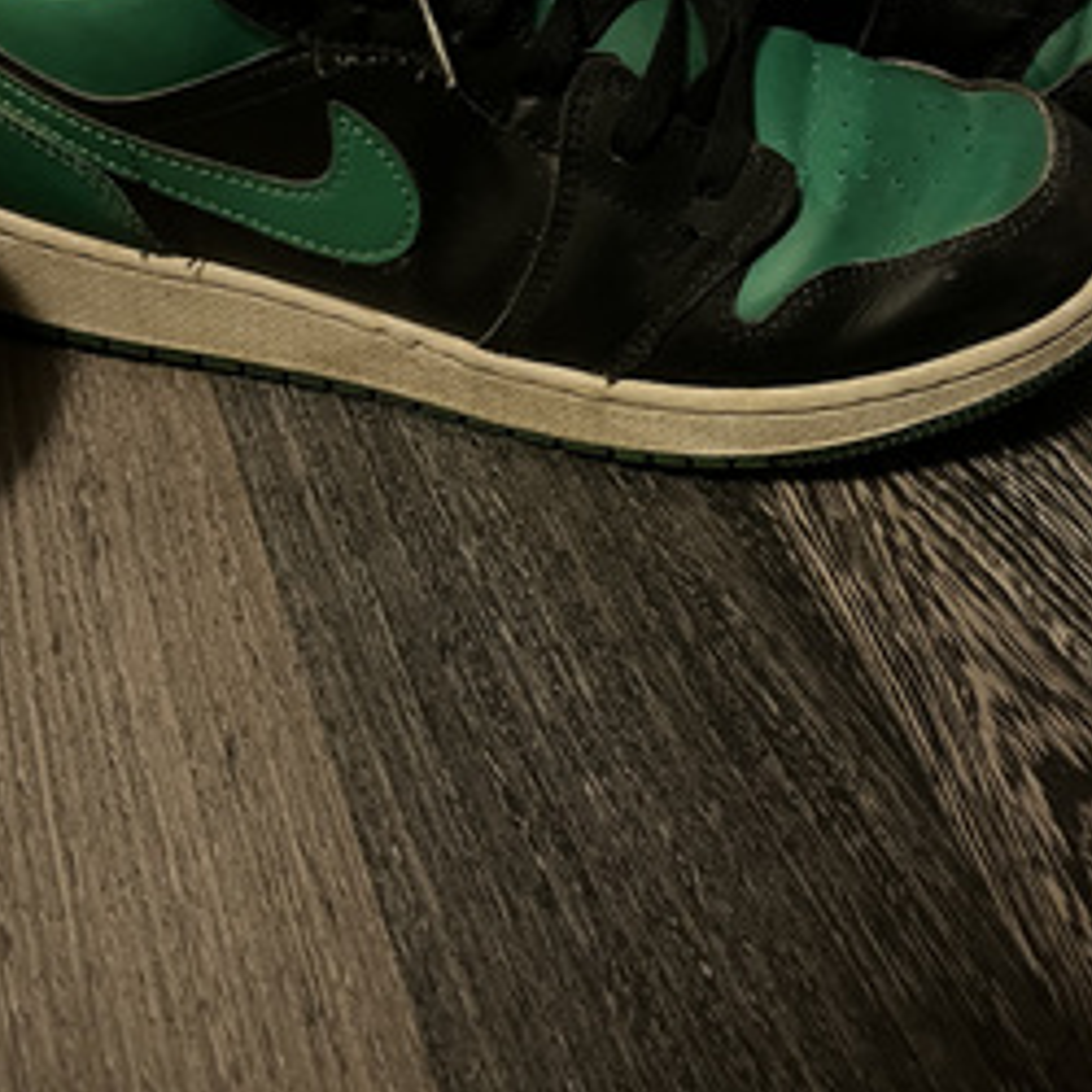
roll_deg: -4.5
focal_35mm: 46
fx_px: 1642
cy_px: 266
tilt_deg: -42.4
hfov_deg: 36.7
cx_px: 618
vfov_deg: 35.9
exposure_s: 1/20
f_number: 1.6
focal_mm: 5.1
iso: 1000
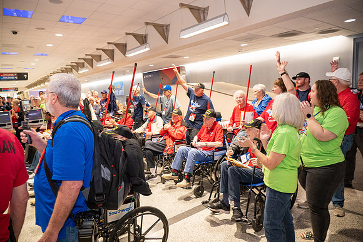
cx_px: 182
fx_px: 242
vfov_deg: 53.1
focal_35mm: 24
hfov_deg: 73.8
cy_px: 121
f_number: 4.5
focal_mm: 24
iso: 2500
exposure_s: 1/60
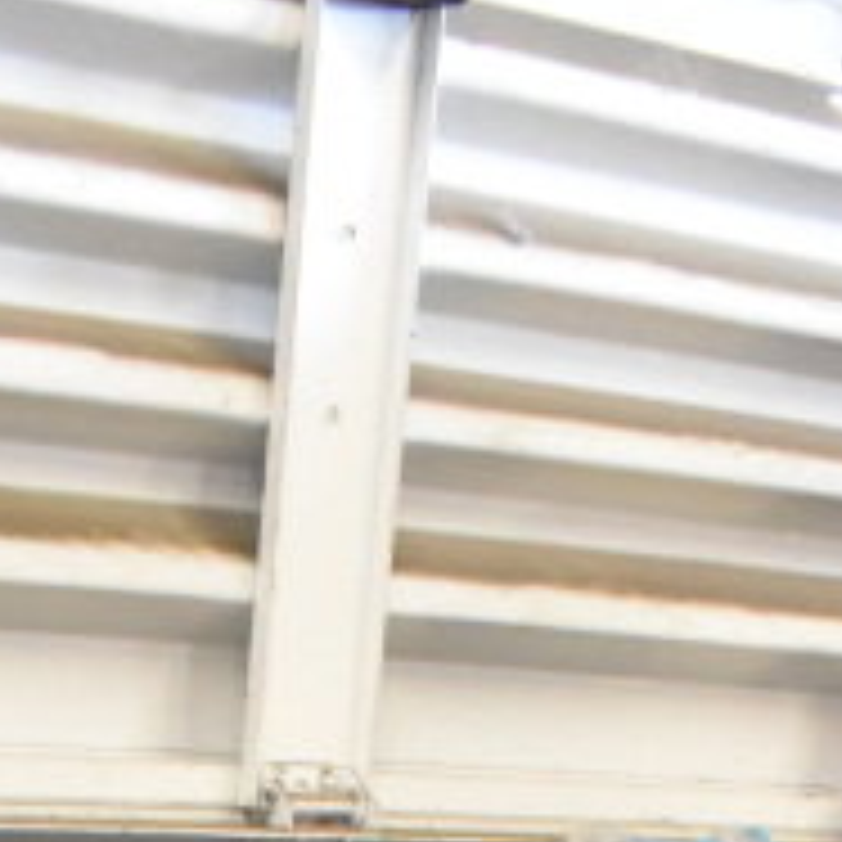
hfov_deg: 15.5
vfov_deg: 12.5
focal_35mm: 112
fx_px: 3082
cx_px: 486
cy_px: 1965
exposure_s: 1/125
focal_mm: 18
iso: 6400
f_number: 5.6
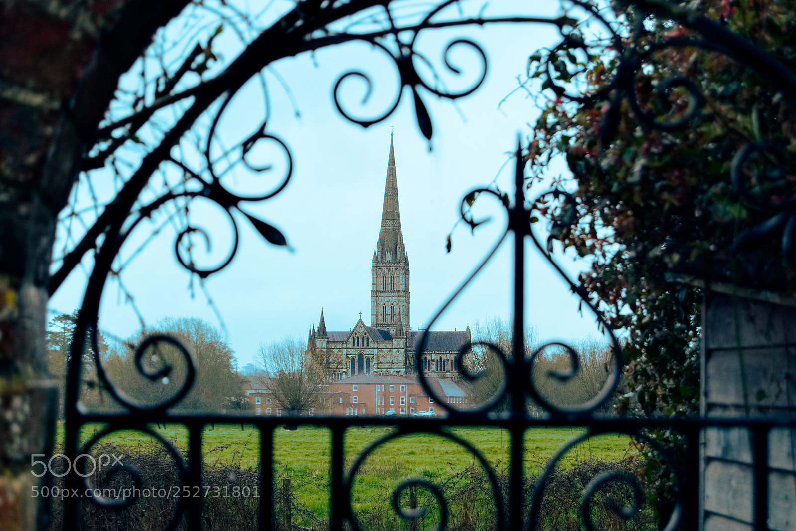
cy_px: 266
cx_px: 398
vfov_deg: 16.6
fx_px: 1825
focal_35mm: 82
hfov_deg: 24.6
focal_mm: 55
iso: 400
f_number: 6.3
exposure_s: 1/200
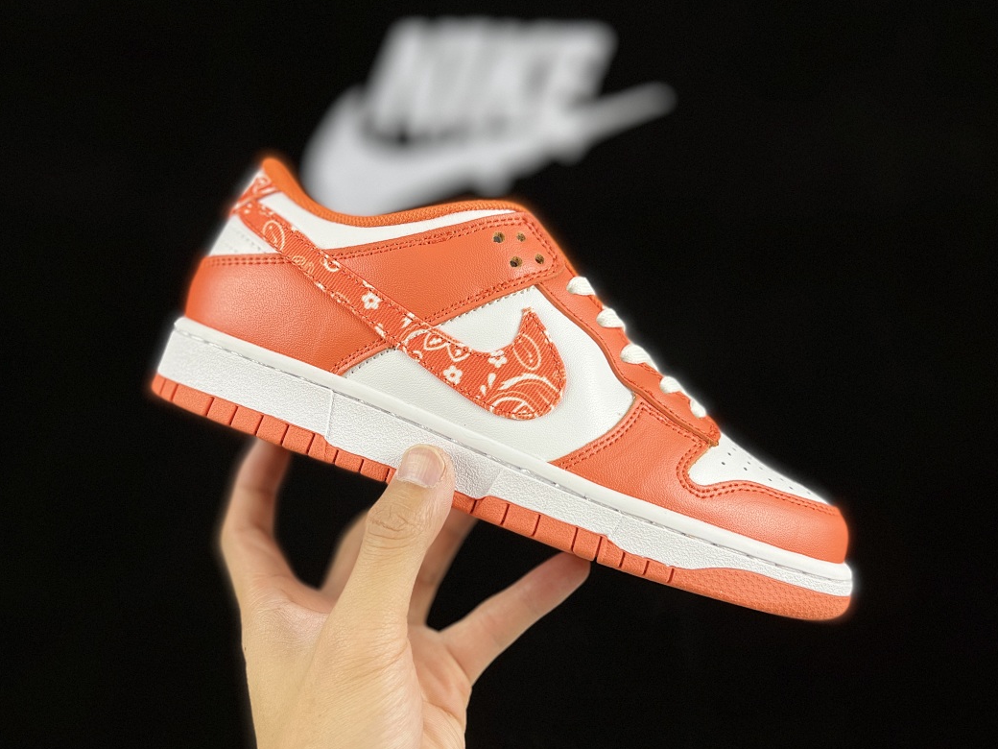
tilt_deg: +5.2
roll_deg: +0.1
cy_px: 367
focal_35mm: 27
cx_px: 486
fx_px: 778
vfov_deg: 51.4
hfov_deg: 65.3
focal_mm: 5.1
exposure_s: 1/100
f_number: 1.6
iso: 64
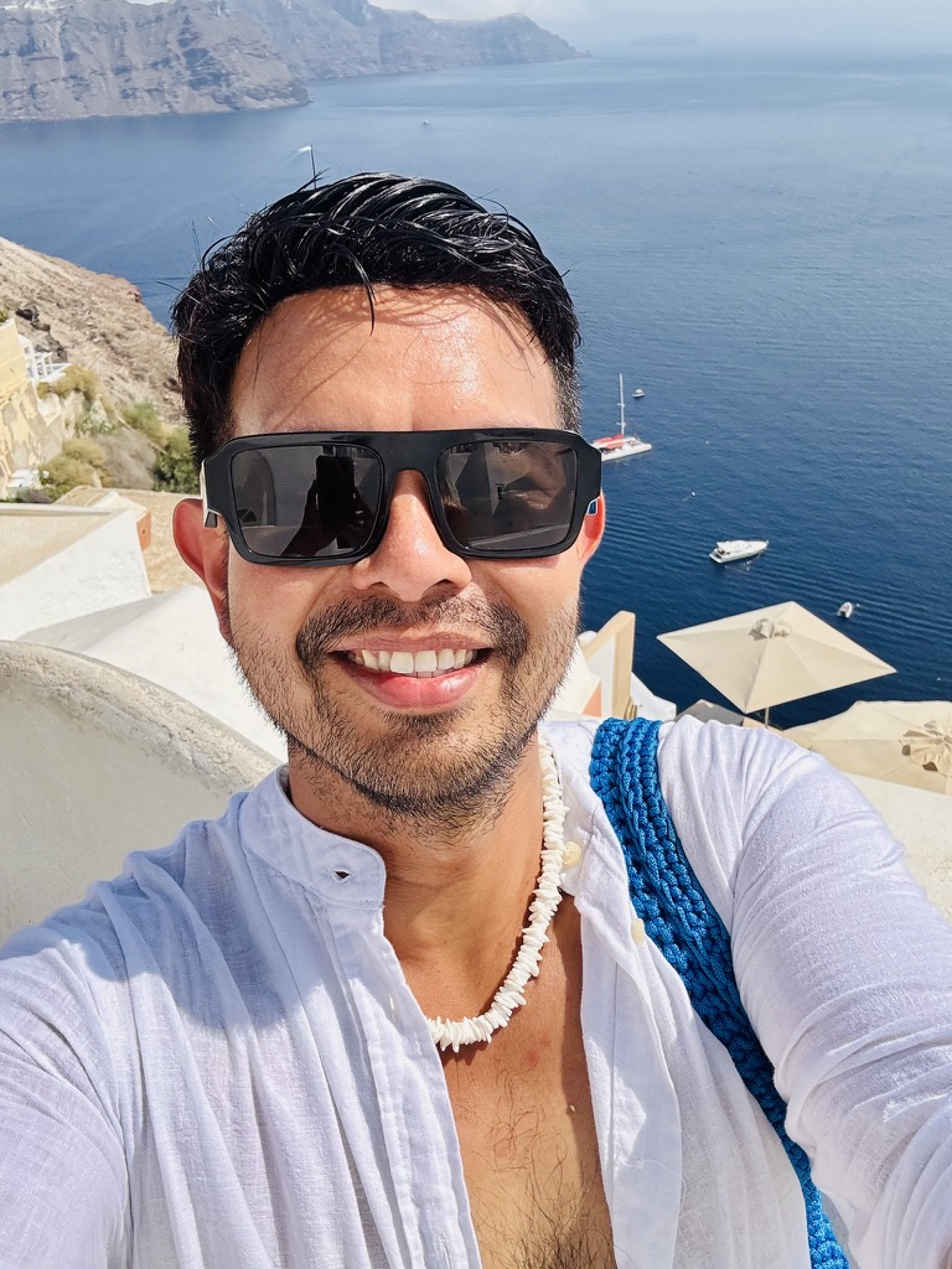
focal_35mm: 30
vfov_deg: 60.0
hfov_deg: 46.8
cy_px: 634
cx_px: 476
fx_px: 1100
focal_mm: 2.69
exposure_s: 1/1255
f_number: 1.9
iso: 25
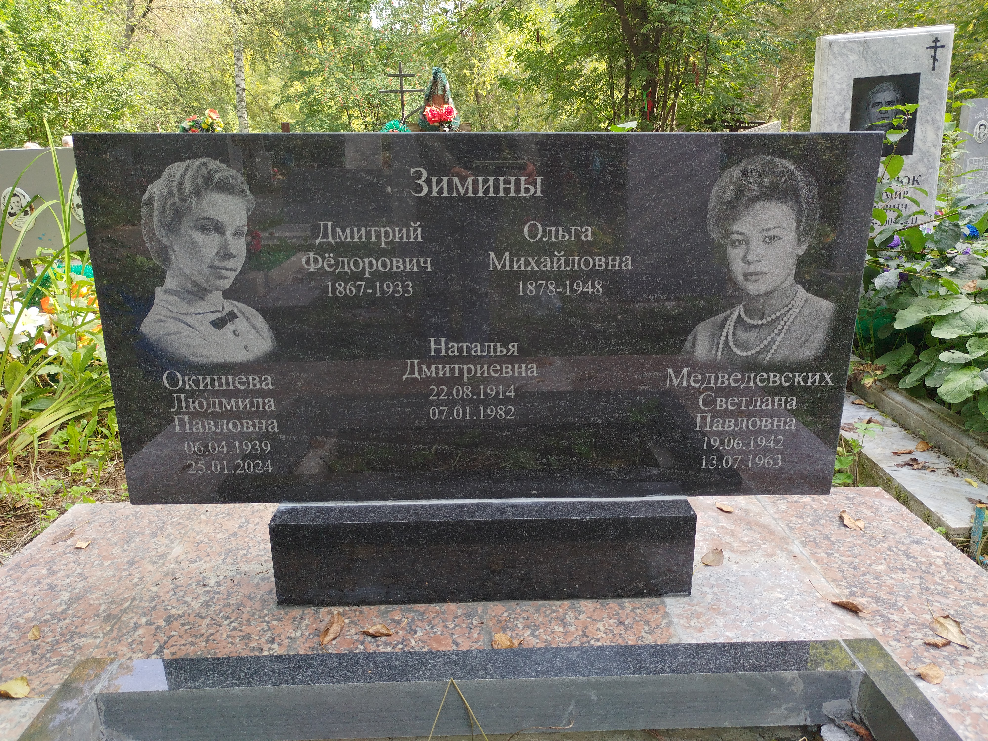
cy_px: 370
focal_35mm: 24
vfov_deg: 56.8
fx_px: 685
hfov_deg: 71.6
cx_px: 494
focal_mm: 5.31
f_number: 1.7
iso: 50
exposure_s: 1/100
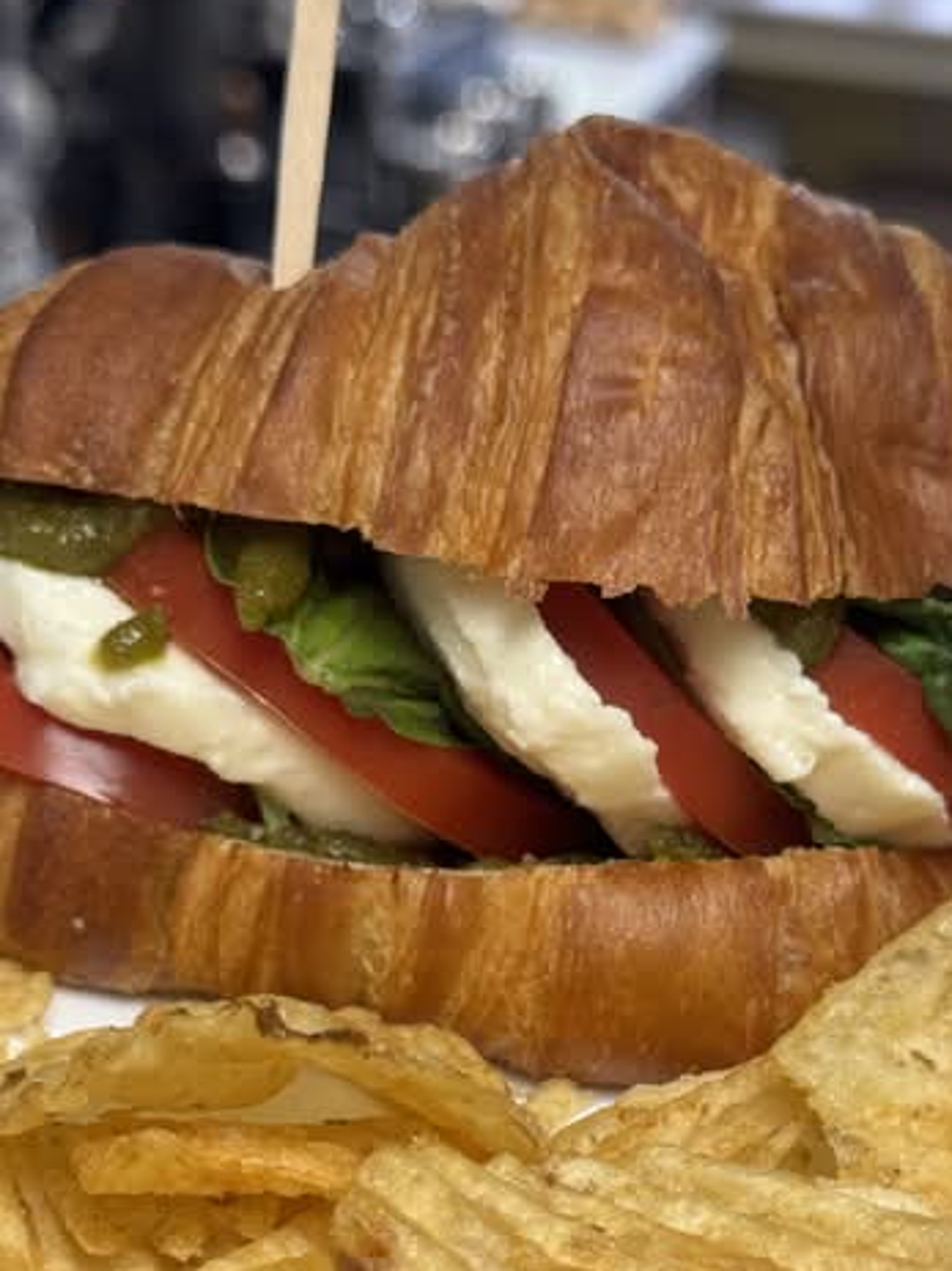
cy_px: 770
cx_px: 667
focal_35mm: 76
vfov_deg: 25.6
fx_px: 2788
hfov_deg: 19.3
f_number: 1.78
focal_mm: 6.76
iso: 50
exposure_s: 1/61
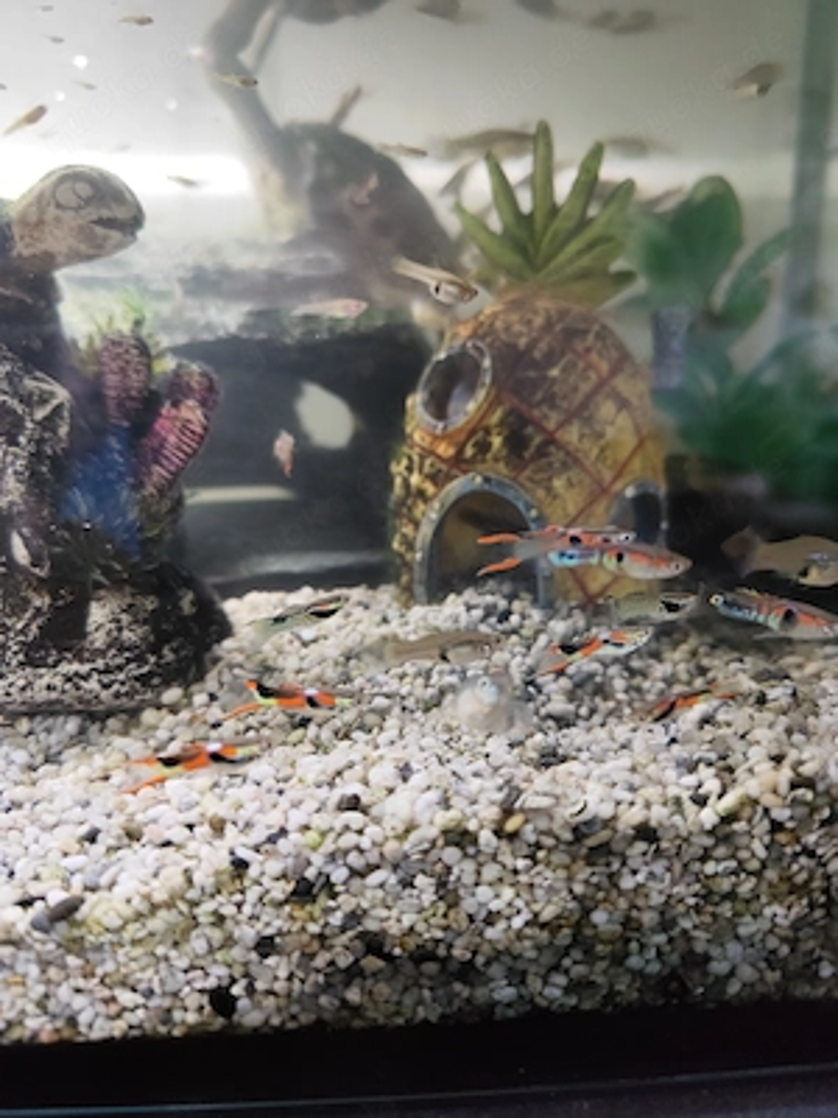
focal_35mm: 23
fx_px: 742
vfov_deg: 73.9
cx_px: 419
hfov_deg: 58.9
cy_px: 559
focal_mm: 6.14
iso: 400
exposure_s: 1/100
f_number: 1.65
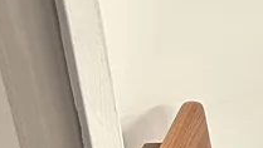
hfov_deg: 15.5
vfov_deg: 7.9
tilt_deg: -46.6
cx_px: 384
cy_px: 475
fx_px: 893
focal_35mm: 128
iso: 250
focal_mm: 6.86
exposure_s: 1/50
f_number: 1.78
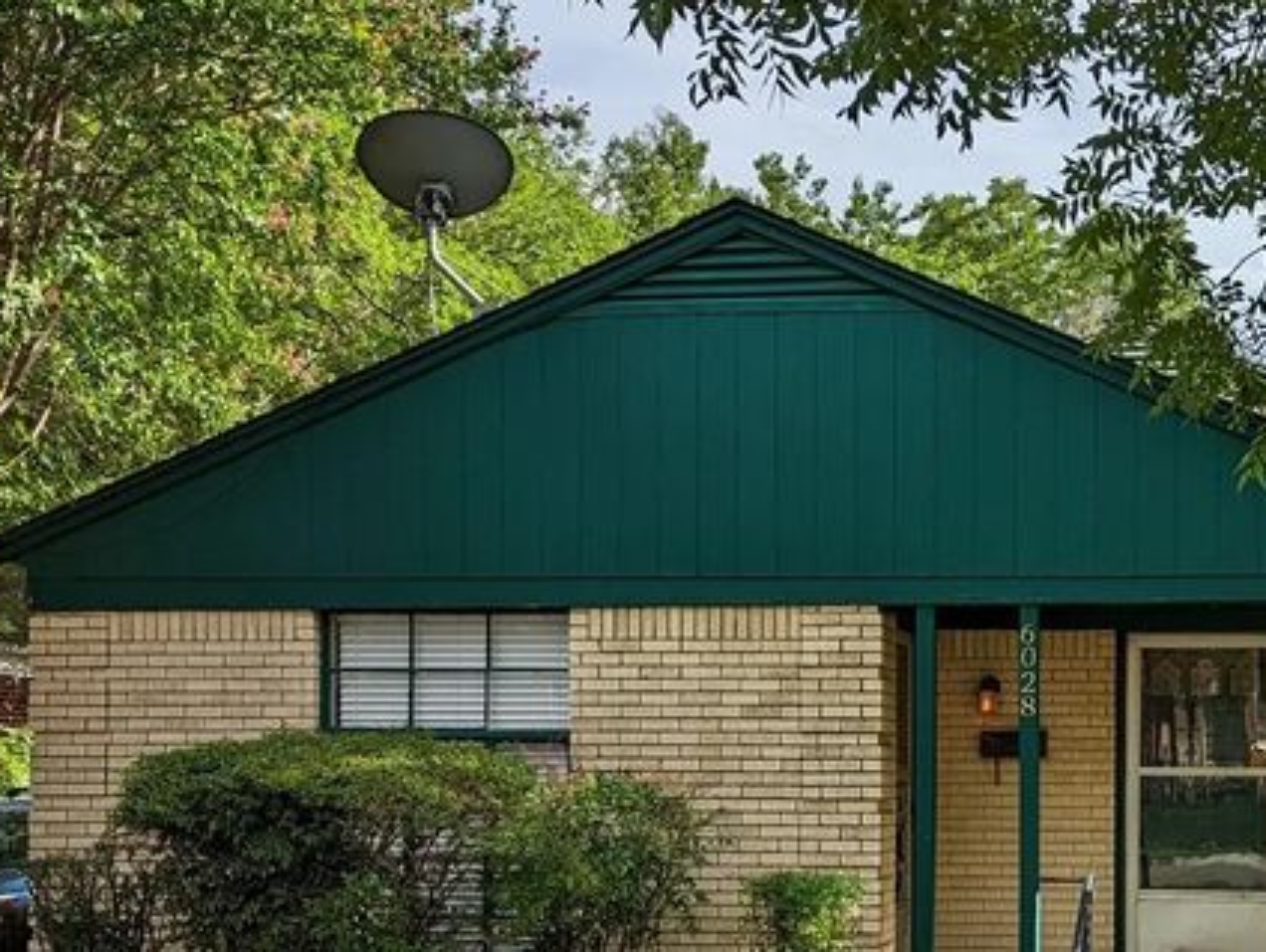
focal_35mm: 58
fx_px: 2124
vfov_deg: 24.8
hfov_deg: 32.1
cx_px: 1054
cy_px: 768
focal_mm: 6.81
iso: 35
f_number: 1.85
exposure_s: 1/1770
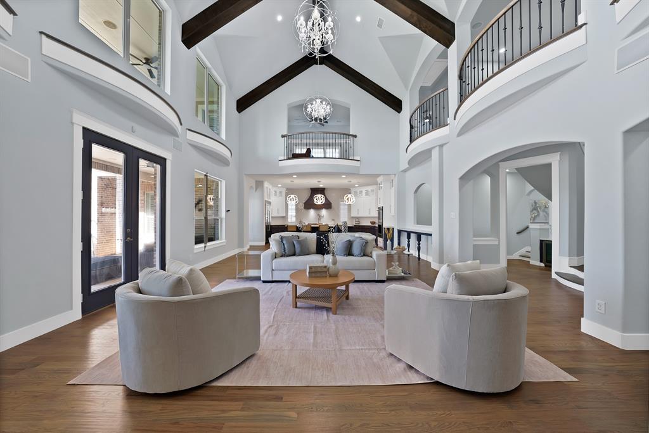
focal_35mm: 12
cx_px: 324
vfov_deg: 90.0
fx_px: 216
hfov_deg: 112.6
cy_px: 216
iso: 640
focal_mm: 12
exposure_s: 1/50
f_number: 3.2
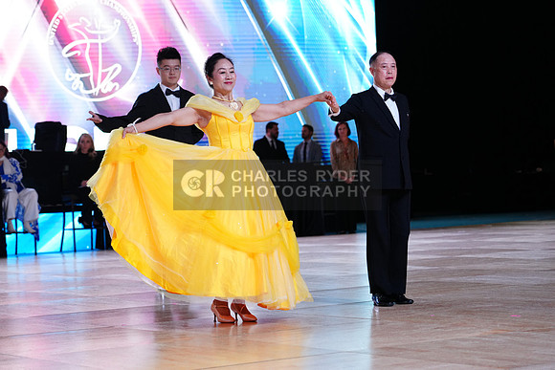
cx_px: 278
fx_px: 1619
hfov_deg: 19.5
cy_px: 185
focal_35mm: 105
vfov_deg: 13.0
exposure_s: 1/500
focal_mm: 105
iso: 1600
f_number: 4
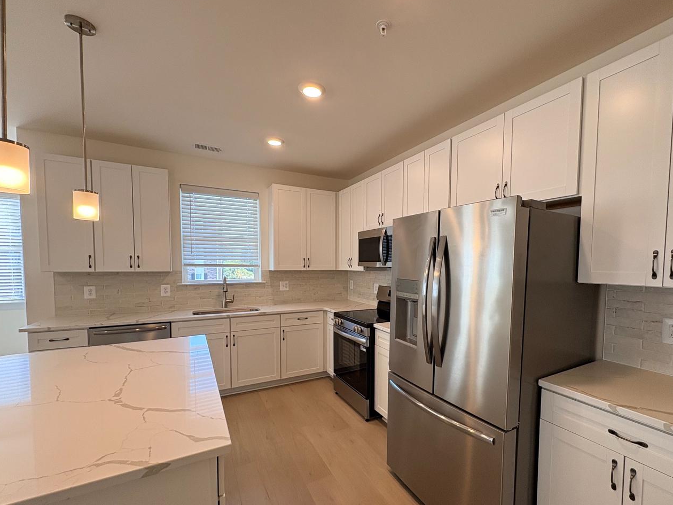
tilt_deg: -3.0
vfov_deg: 77.8
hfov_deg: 94.2
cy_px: 281
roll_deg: +0.4
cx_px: 370
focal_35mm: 16
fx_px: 311
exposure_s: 1/120
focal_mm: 2.22
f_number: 2.2
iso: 100
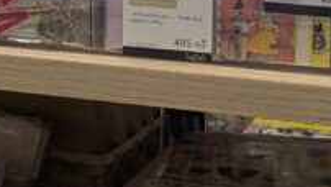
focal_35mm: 138
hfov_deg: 15.5
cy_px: -50
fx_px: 1212
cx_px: 110
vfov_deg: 8.7
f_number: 1.89
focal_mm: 5.43
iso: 44
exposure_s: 1/100
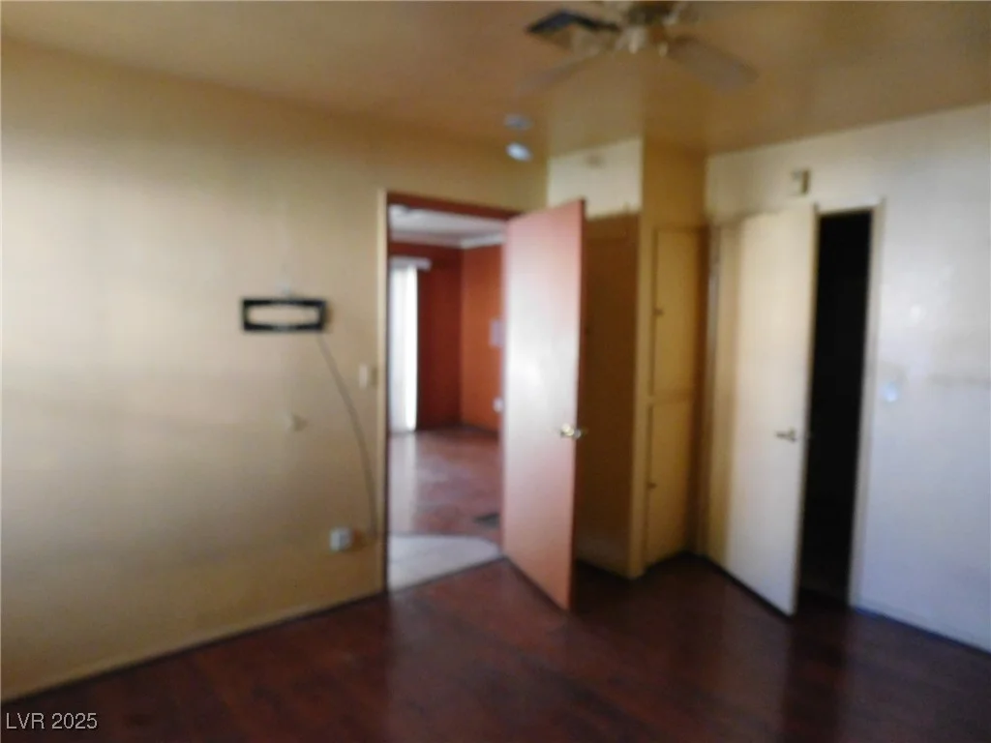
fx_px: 658
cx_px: 496
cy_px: 372
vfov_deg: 58.9
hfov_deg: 73.9
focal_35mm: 23
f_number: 3
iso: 560
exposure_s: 1/8
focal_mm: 4
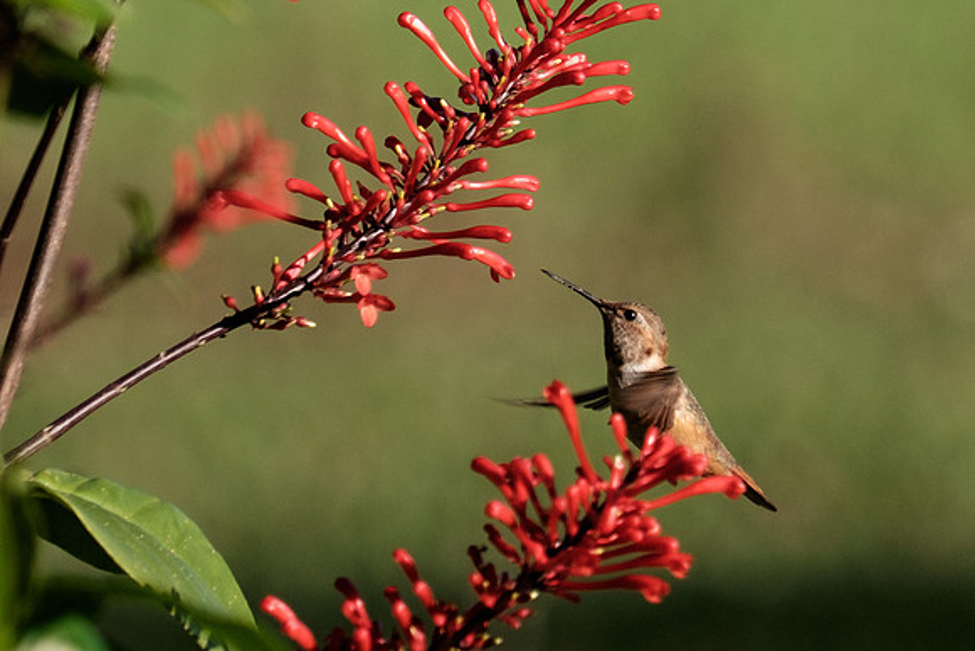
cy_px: -14
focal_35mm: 733
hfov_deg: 2.8
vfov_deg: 1.9
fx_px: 19854
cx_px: 465
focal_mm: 200
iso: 200
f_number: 4.8
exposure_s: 1/1600
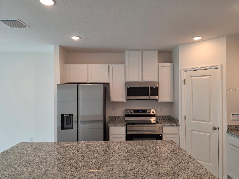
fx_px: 159
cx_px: 120
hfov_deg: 73.9
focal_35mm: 23
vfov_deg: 58.9
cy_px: 90
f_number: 1.4
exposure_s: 1/120
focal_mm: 6.5
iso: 50
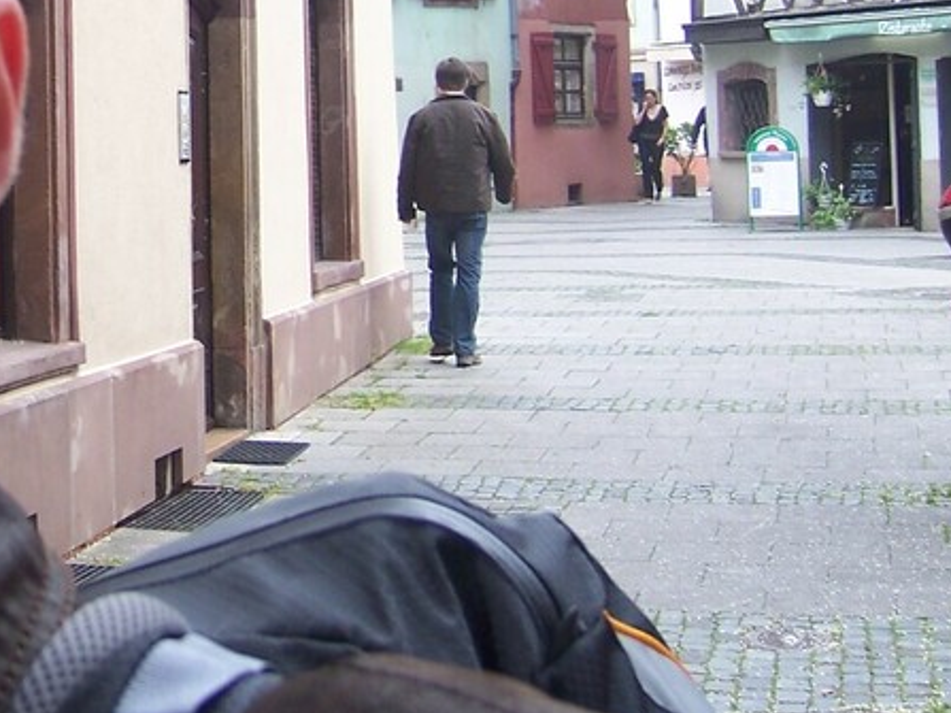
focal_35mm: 86
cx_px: -48
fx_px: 2362
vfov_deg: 16.7
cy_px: -53
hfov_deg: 21.8
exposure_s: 1/200
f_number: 2.8
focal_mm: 6.2
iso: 80
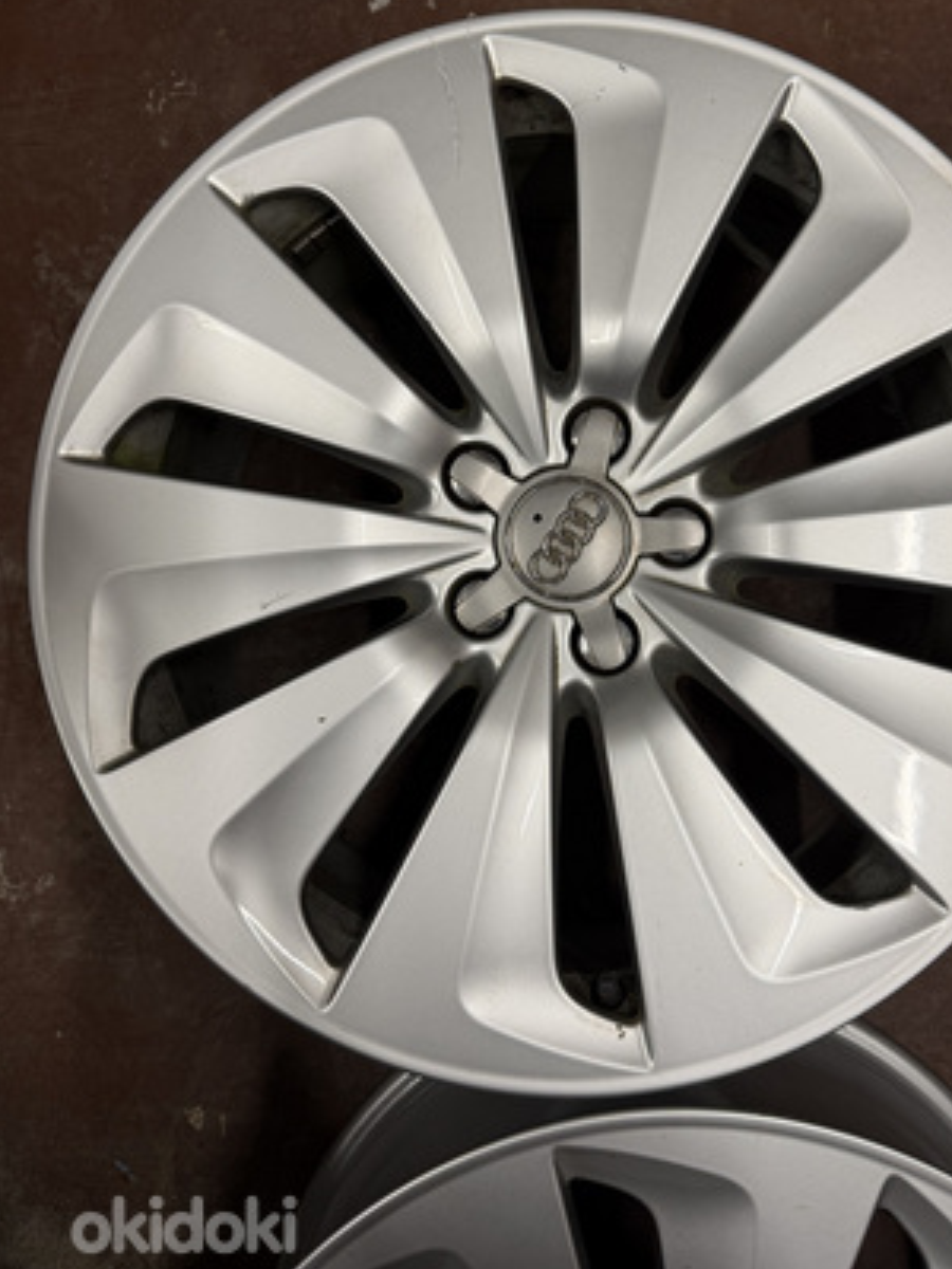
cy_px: 542
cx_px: 576
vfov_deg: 59.7
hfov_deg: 46.5
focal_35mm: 30
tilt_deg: -85.1
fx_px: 1100
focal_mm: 6.76
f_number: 1.78
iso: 100
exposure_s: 1/121
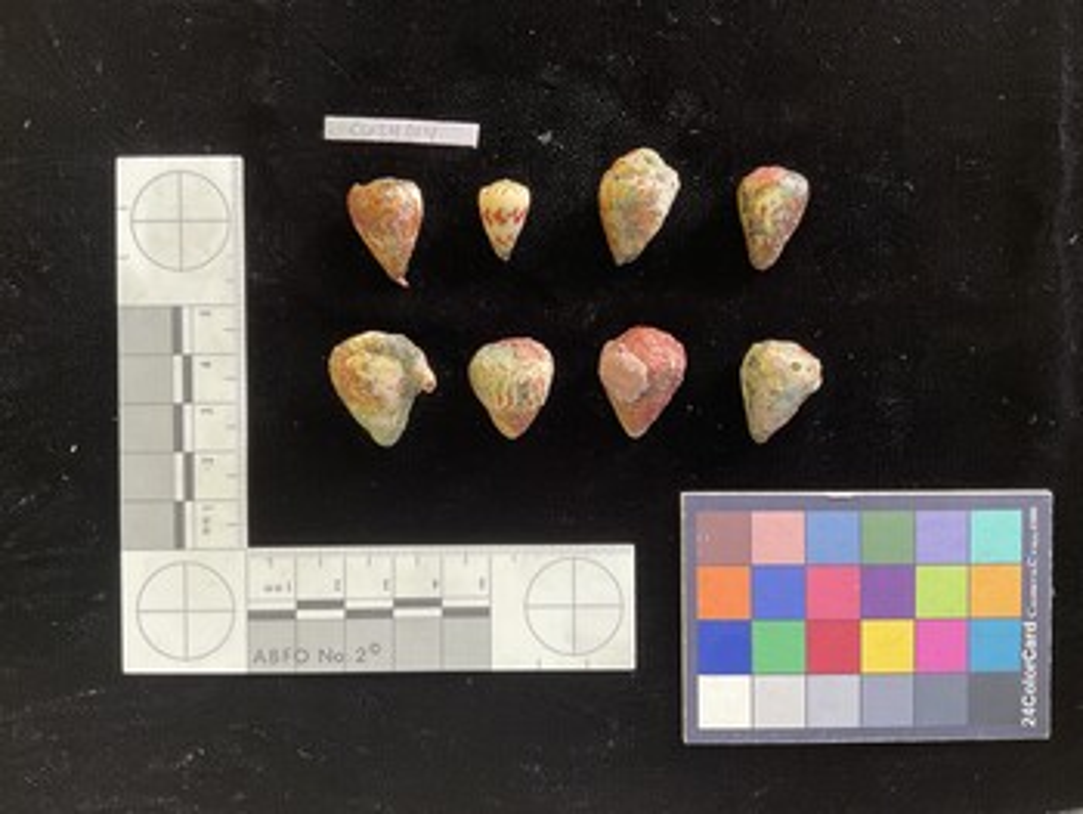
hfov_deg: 61.6
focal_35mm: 29
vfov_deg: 48.3
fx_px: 908
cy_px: 407
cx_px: 542
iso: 50
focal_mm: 3
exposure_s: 1/50
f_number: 1.8
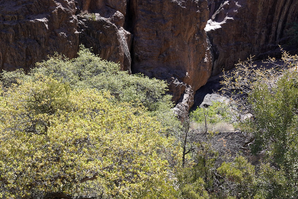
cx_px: 70
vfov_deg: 28.5
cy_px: 131
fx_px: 389
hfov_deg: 40.6
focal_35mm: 47
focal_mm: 28
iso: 100
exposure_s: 1/100
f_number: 8
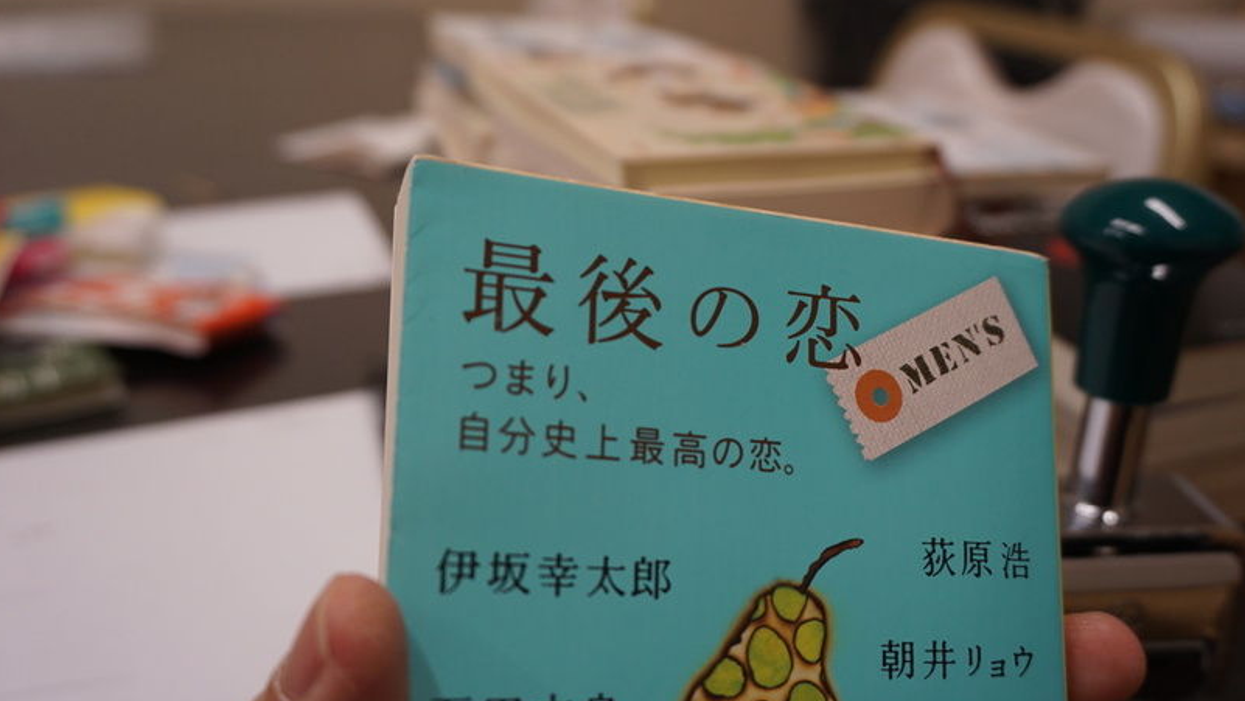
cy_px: 367
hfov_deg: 58.7
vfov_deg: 35.1
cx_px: 615
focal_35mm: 34
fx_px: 1107
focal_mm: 21
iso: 500
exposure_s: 1/160
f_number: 4
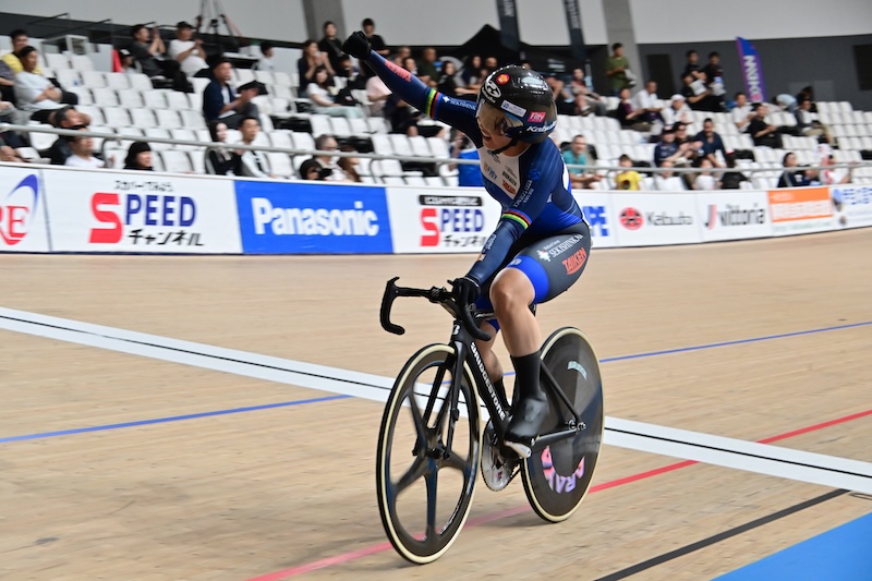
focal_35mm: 89
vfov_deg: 15.4
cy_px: 290
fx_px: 2155
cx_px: 436
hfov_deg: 22.9
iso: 4000
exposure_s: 1/400
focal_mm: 89
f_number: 8
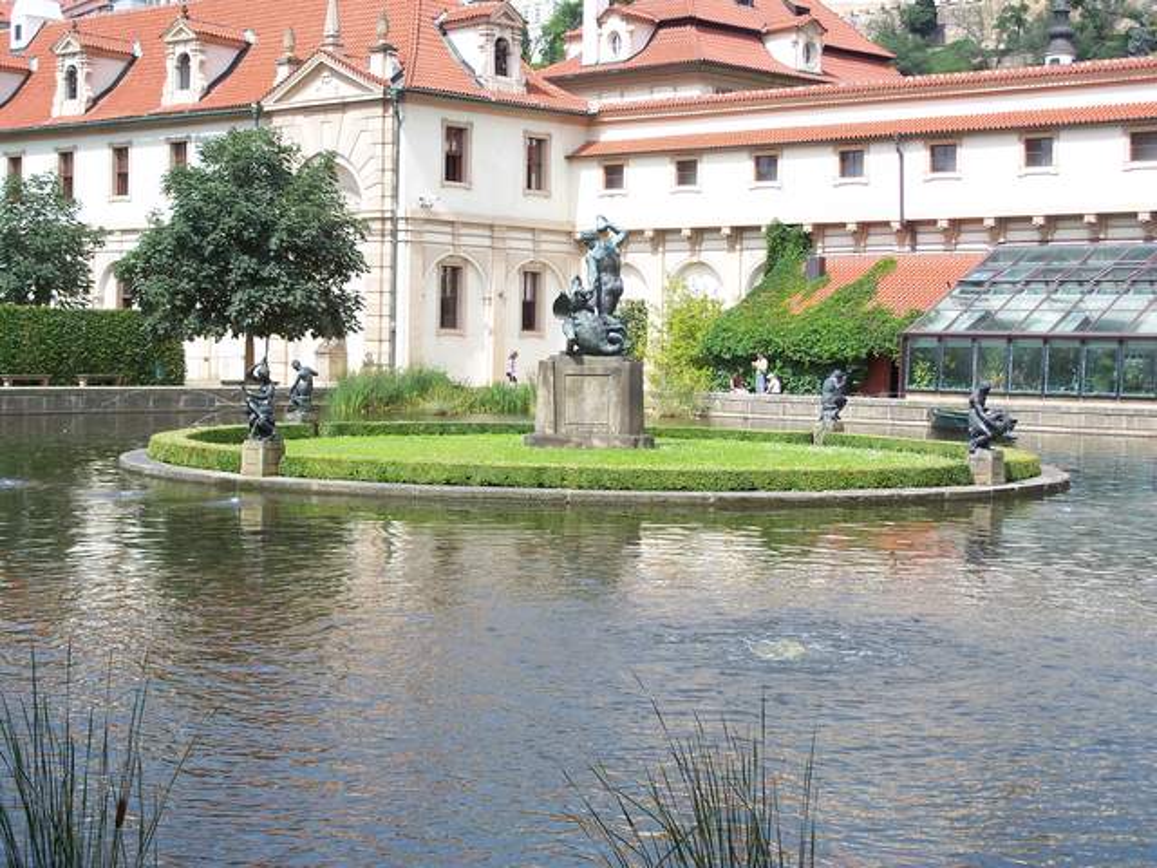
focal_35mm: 59
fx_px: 1972
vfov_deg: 24.8
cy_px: 434
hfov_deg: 32.7
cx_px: 578
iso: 64
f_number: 3.2
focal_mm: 12.6
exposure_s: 1/500
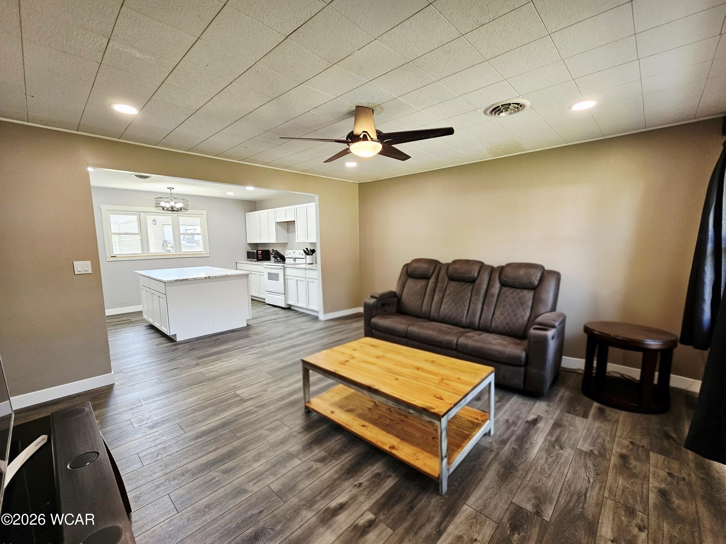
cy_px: 272
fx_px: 273
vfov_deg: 89.9
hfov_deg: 106.2
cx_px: 363
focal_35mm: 13
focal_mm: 2.2
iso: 125
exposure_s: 1/60.2
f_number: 2.2
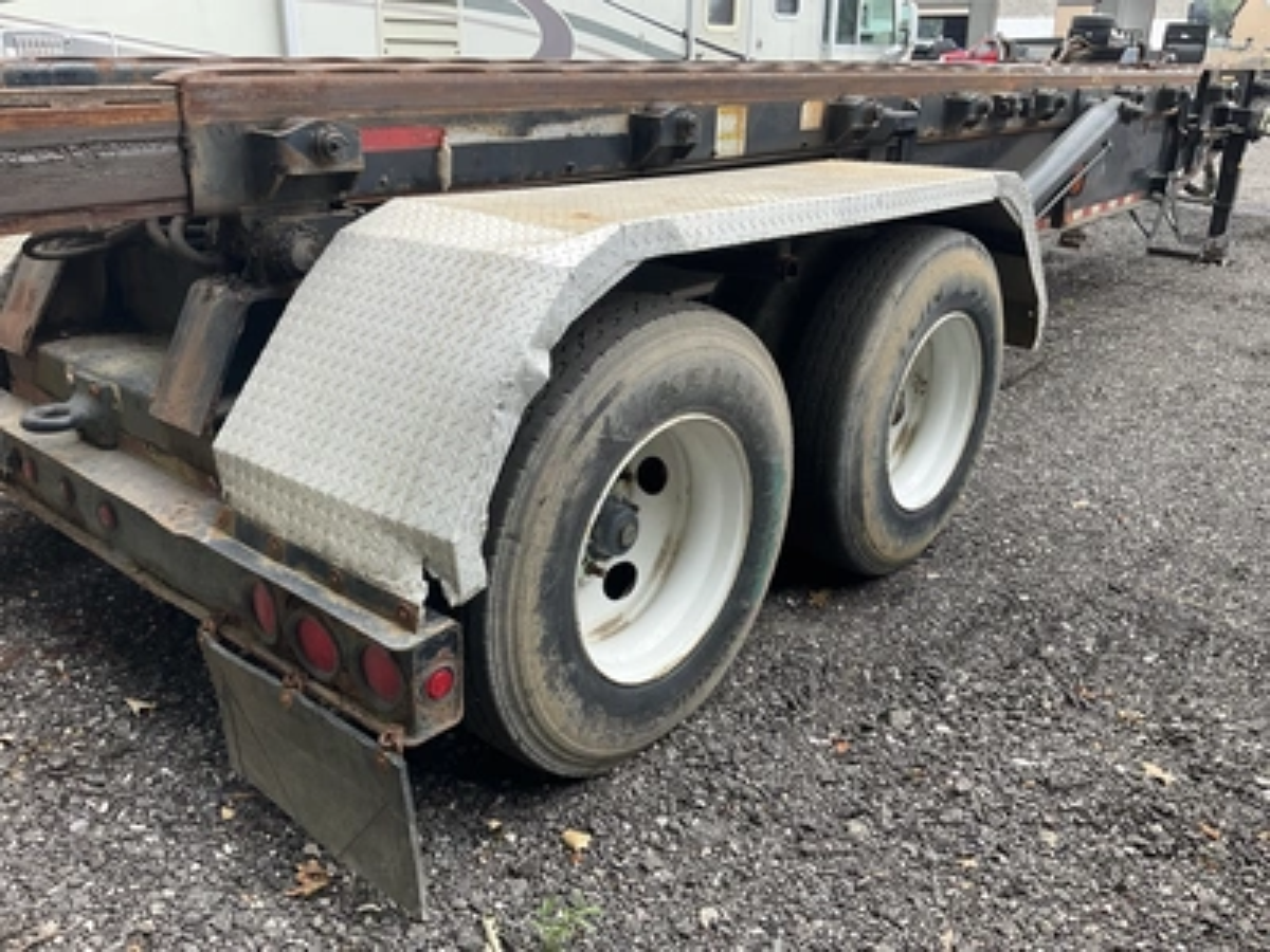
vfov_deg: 48.2
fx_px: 1064
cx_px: 635
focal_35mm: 29
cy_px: 476
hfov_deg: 61.7
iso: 25
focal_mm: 3
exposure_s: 1/491
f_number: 1.8
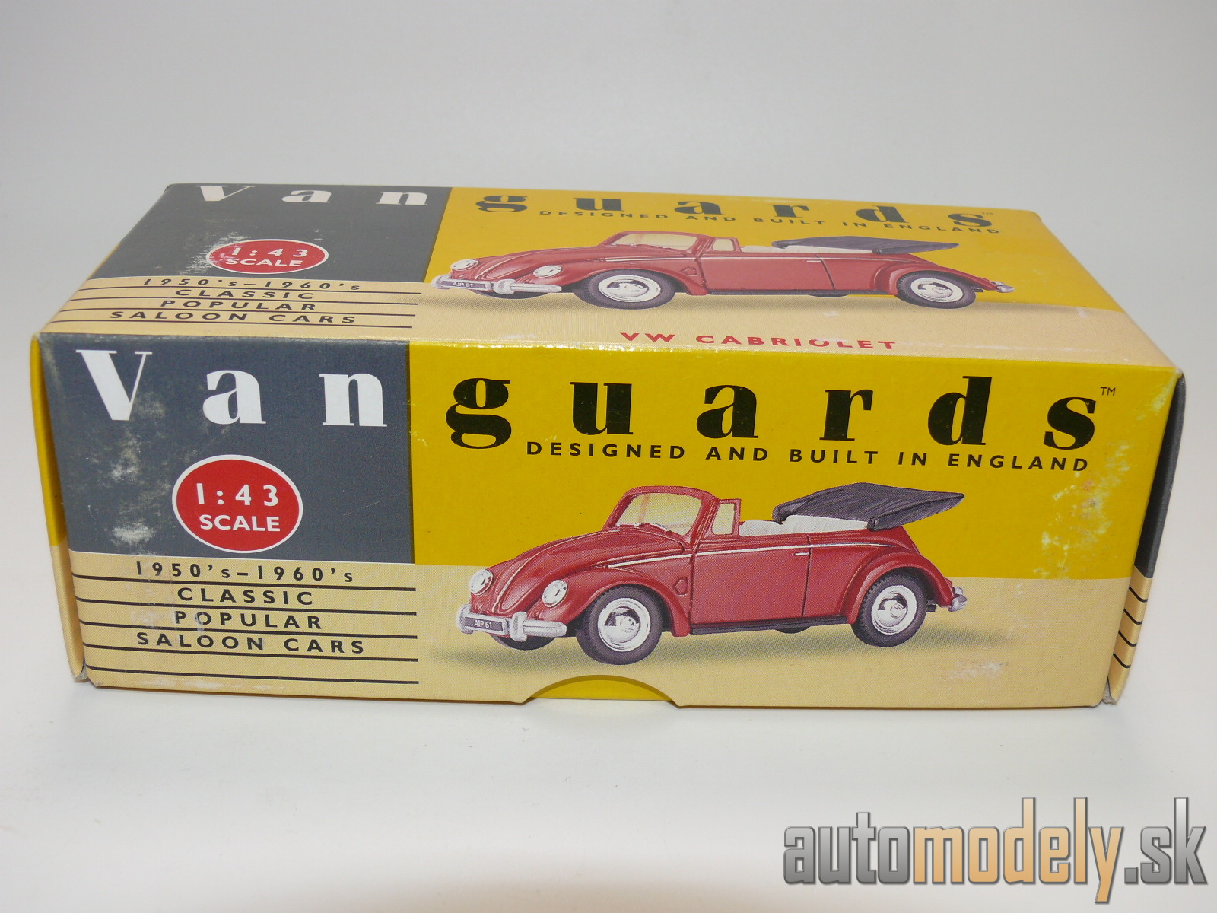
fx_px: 1406
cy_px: 456
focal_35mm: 40
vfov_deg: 36.0
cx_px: 608
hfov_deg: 46.8
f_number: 4
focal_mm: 8.1
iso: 100
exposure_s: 1/30
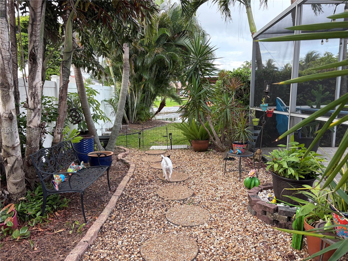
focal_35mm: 26
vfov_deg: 53.1
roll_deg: +1.0
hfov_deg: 67.3
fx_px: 261
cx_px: 174
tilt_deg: -8.0
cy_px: 130
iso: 125
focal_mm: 5.96
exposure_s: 1/108
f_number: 1.6
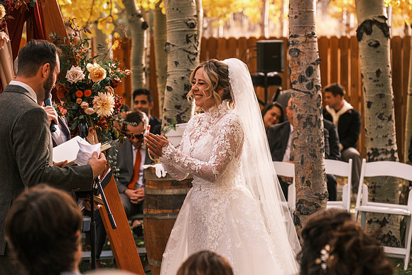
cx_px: 206
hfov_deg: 14.4
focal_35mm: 142
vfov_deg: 9.7
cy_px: 138
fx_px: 1625
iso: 400
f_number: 4
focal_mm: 94.5
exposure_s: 1/500
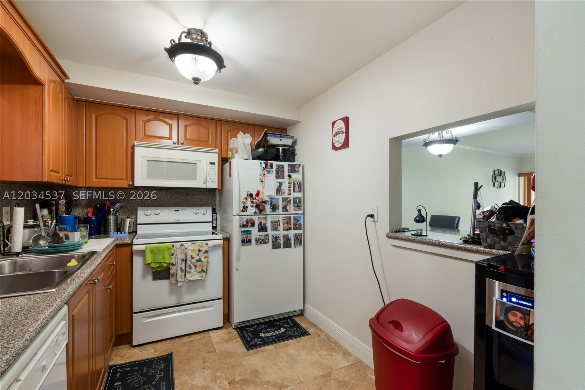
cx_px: 292
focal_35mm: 16
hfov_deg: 96.7
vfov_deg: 73.8
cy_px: 195
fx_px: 260
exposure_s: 5
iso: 100
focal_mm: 16
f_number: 14
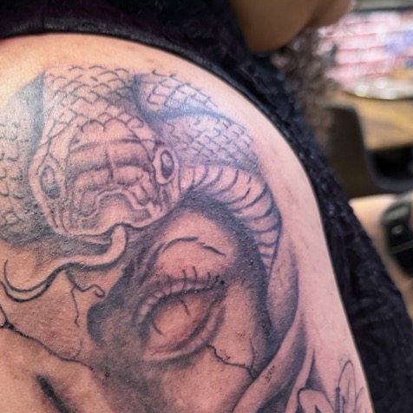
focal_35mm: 57
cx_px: 111
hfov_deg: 29.6
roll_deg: +1.9
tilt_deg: -32.9
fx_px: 769
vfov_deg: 28.1
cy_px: 421
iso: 400
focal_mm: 6.76
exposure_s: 1/60
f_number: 1.78
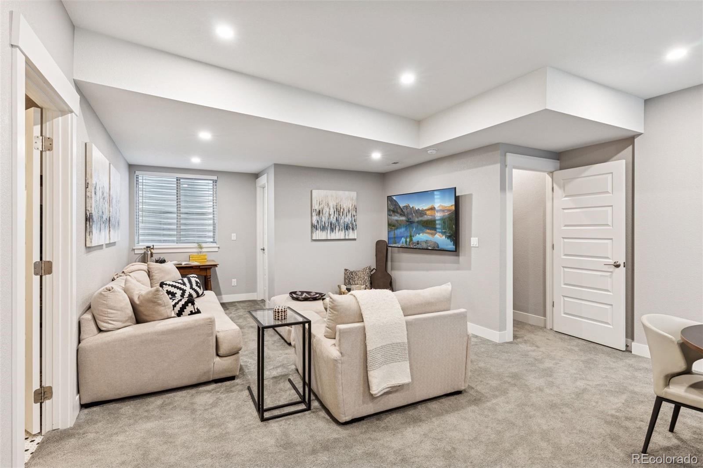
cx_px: 352
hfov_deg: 90.0
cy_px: 234
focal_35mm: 18
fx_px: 351
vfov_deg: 67.4
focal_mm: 18
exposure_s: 1/5
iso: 400
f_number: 9
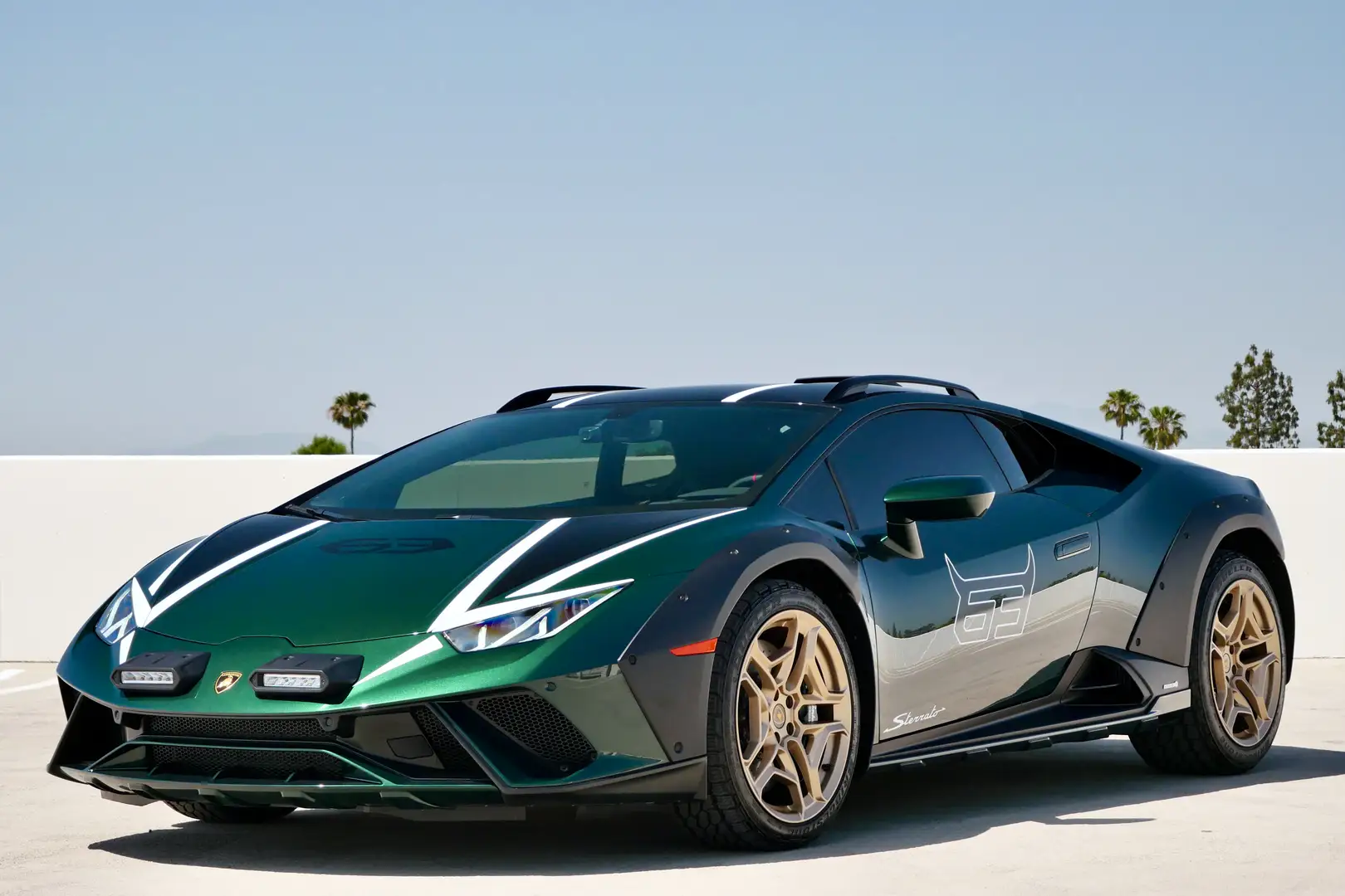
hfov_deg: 25.1
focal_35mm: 81
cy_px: 448
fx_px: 3026
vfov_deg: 16.9
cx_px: 672
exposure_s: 1/640
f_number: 5.4
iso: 400
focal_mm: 39
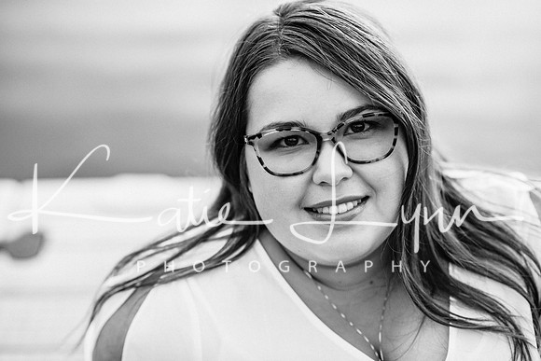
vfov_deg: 16.1
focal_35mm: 85
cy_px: 180
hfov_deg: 23.9
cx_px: 270
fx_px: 1278
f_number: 2.8
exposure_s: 1/320
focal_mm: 85
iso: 800
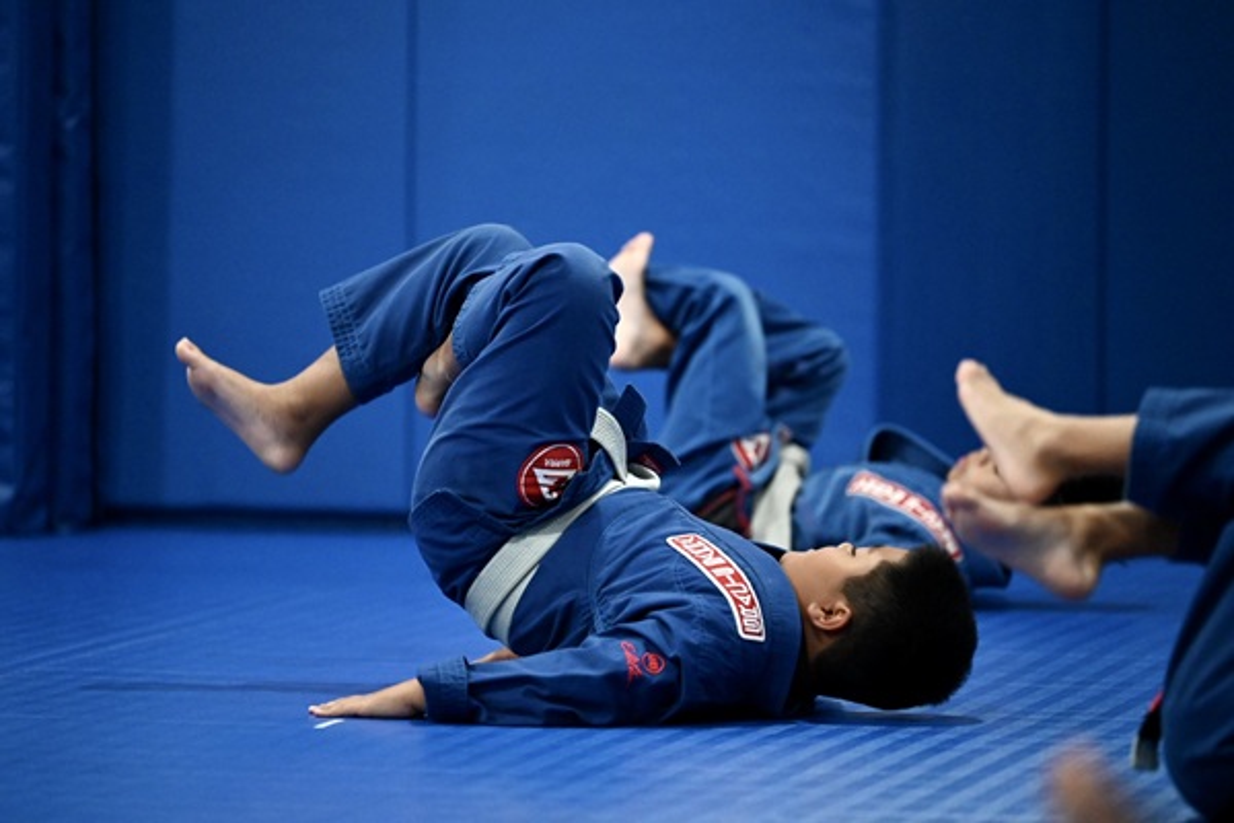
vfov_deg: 6.9
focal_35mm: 200
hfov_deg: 10.3
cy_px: 412
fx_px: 6855
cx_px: 617
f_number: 2.8
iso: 8000
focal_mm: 200
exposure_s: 1/500
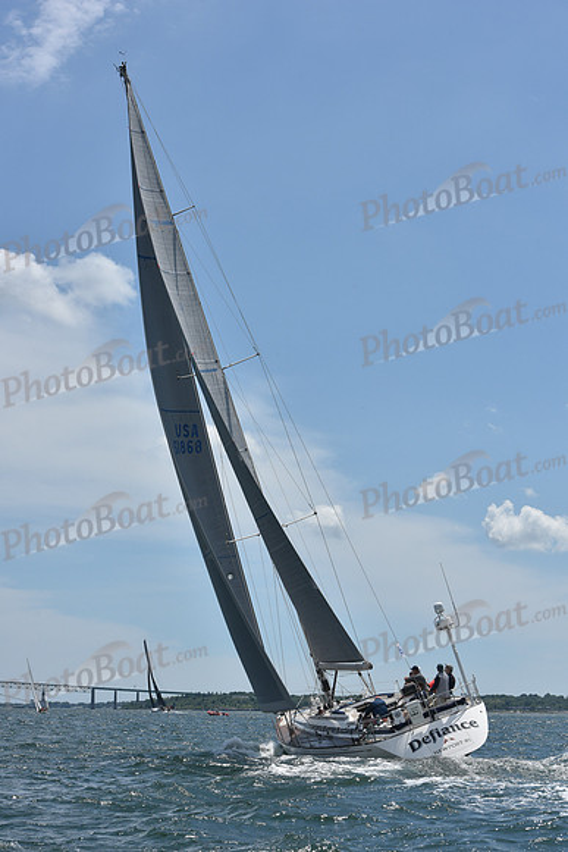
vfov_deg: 28.8
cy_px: 426
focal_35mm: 70
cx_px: 284
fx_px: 1656
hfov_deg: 19.5
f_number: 9
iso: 250
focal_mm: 70
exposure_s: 1/1250
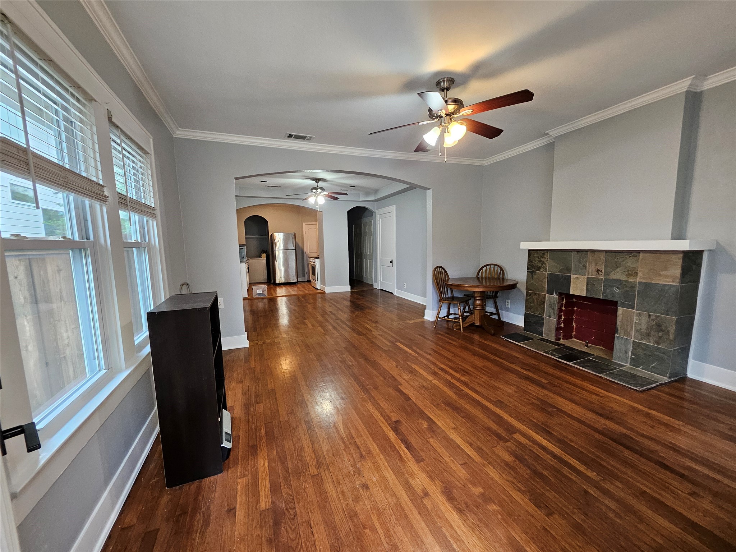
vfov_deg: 89.9
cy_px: 276
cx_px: 368
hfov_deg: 106.2
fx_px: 276
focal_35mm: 13
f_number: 2.2
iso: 200
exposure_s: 1/60
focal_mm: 1.74
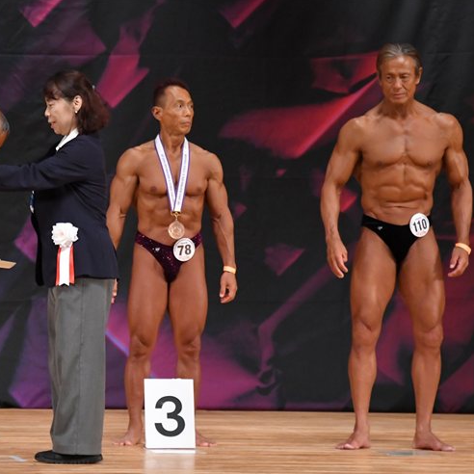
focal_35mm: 361
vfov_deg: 4.9
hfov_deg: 4.9
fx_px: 5593
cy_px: 245
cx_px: 105
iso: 4500
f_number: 5.6
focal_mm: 180
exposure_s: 1/400
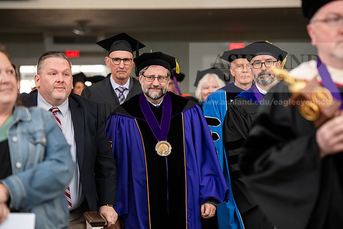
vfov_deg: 10.2
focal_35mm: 135
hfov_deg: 15.2
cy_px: 114
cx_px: 172
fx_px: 1286
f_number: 3.5
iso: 1250
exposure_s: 1/200
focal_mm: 135
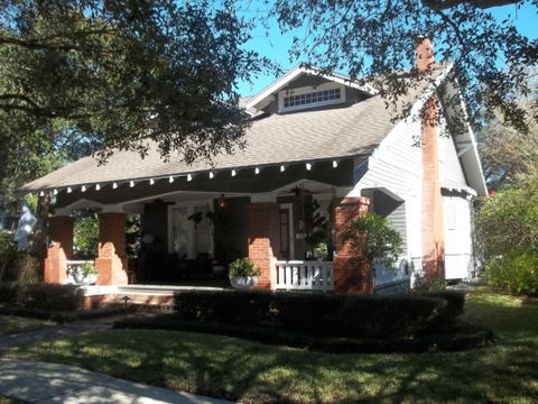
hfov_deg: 55.4
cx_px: 269
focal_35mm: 33
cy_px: 202
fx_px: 513
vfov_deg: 42.9
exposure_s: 1/320
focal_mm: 5.9
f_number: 3.3
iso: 64
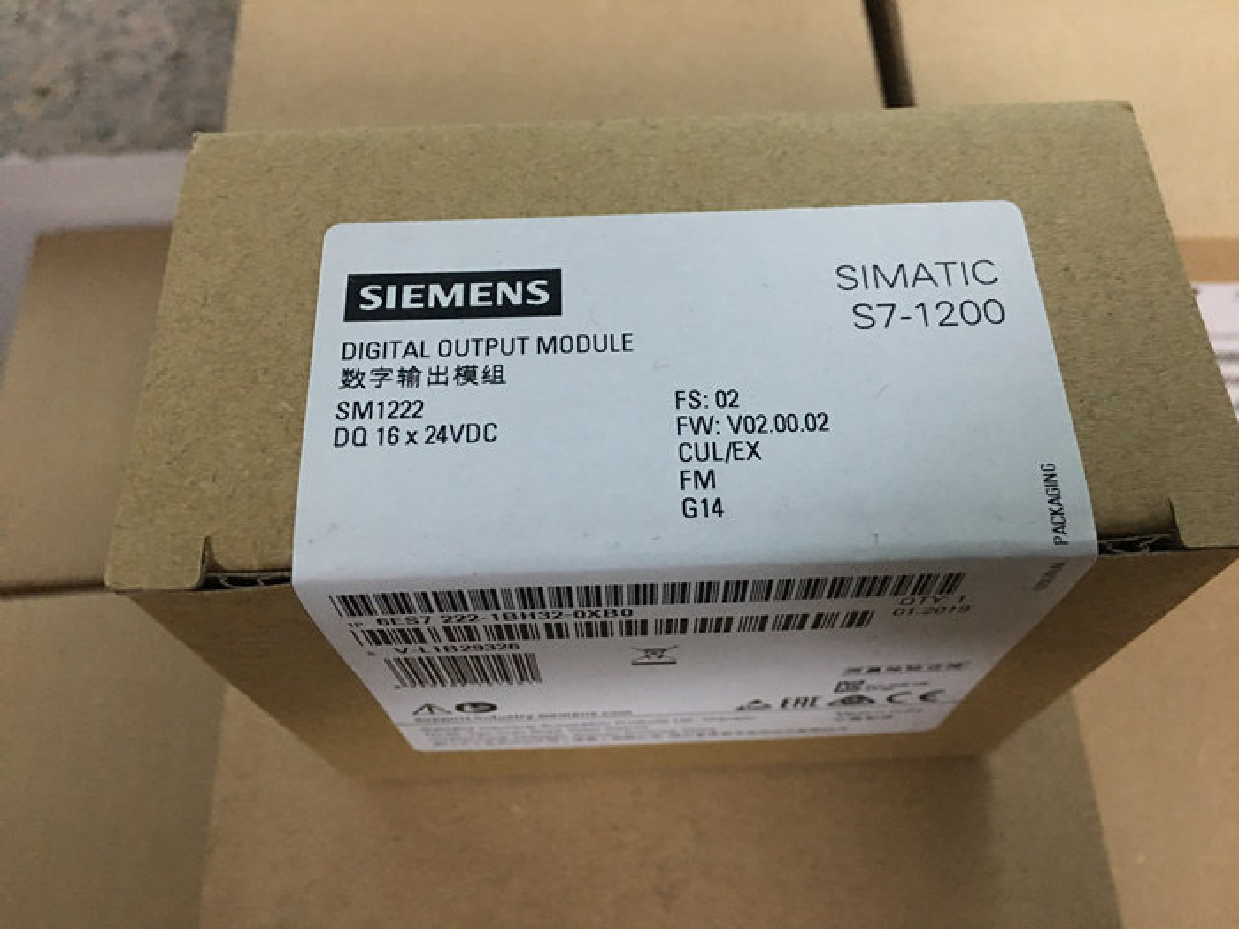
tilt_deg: -62.8
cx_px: 620
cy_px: 464
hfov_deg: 61.7
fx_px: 1038
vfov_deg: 48.2
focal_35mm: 29
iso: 80
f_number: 2.2
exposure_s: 1/10
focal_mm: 4.15
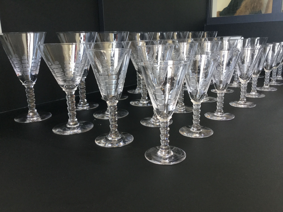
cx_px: 142
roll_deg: +1.7
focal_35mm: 31
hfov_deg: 58.4
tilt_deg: -17.1
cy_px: 106
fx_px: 253
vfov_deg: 45.4
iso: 80
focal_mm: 3.3
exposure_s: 1/33
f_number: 2.4
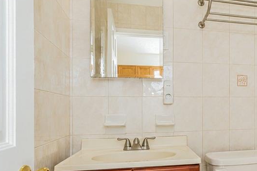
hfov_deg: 54.3
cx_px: 220
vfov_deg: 41.8
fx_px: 221
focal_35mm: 31
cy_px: 113
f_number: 2.8
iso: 2500
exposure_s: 1/6
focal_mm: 10.6
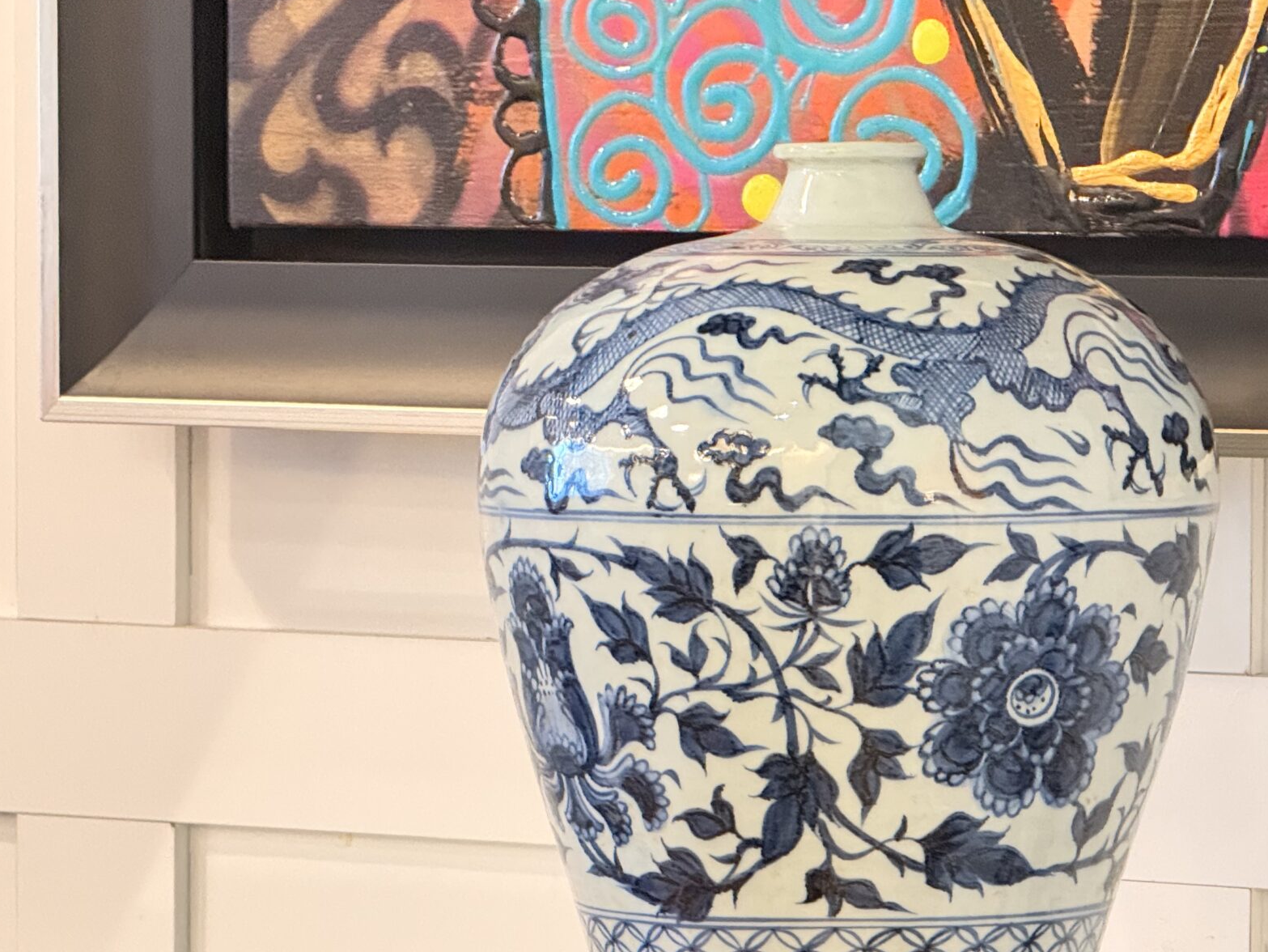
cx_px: 1025
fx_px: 7181
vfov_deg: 7.6
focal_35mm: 196
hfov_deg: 10.1
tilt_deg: -4.2
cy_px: 745
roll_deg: -0.6
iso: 1250
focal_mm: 15.66
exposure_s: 1/33
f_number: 2.8
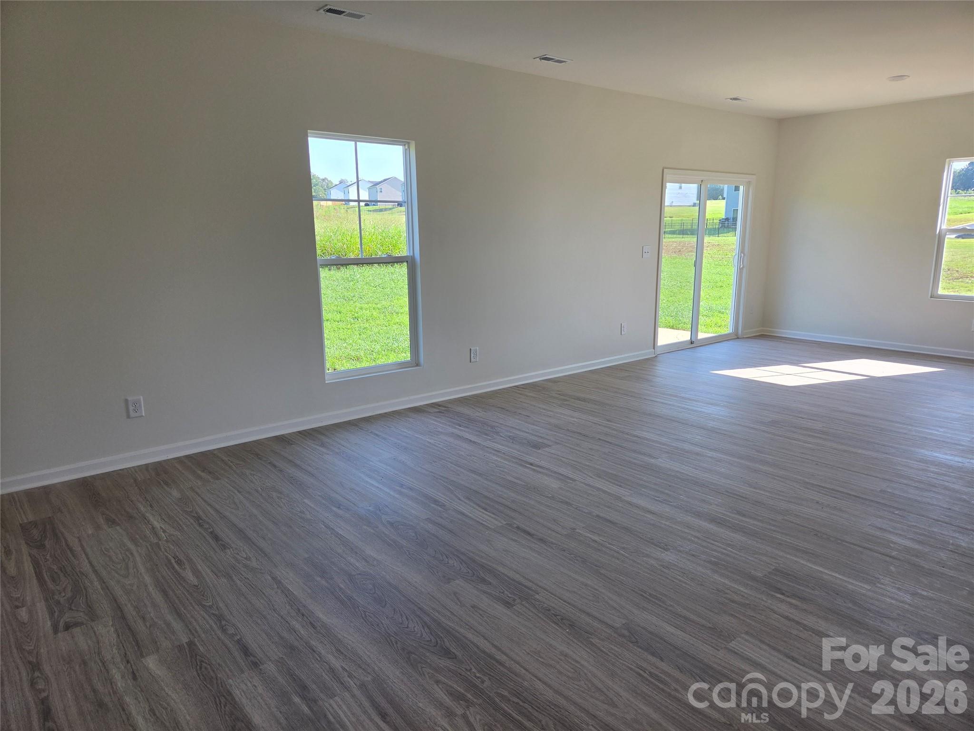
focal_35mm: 23
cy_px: 366
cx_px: 487
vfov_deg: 58.9
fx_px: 647
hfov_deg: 73.9
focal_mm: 5.4
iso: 80
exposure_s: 1/601
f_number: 1.8
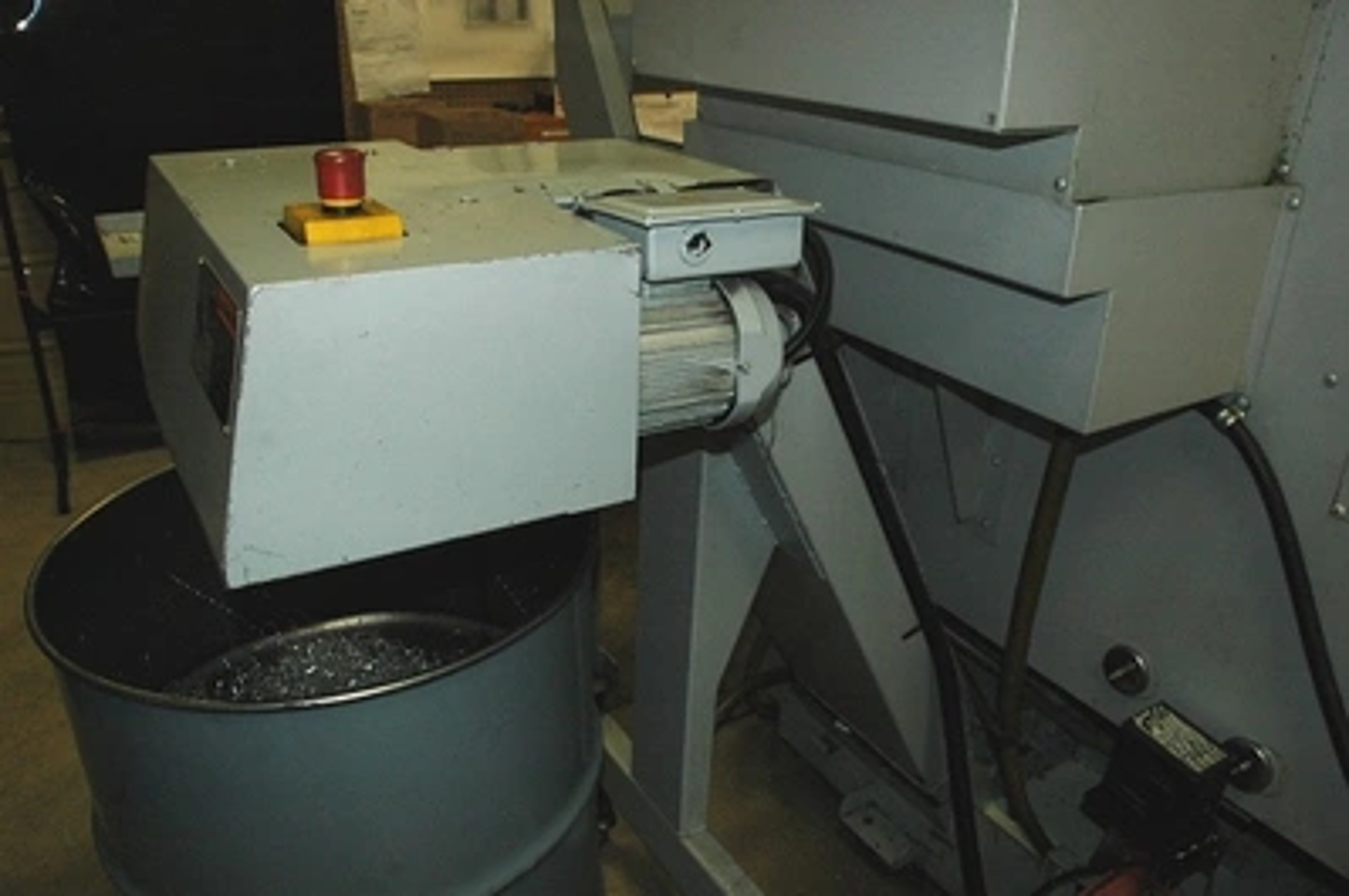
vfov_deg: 47.8
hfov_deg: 67.4
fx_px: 1011
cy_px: 448
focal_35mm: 27
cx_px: 674
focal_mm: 18
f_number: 8
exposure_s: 1/125
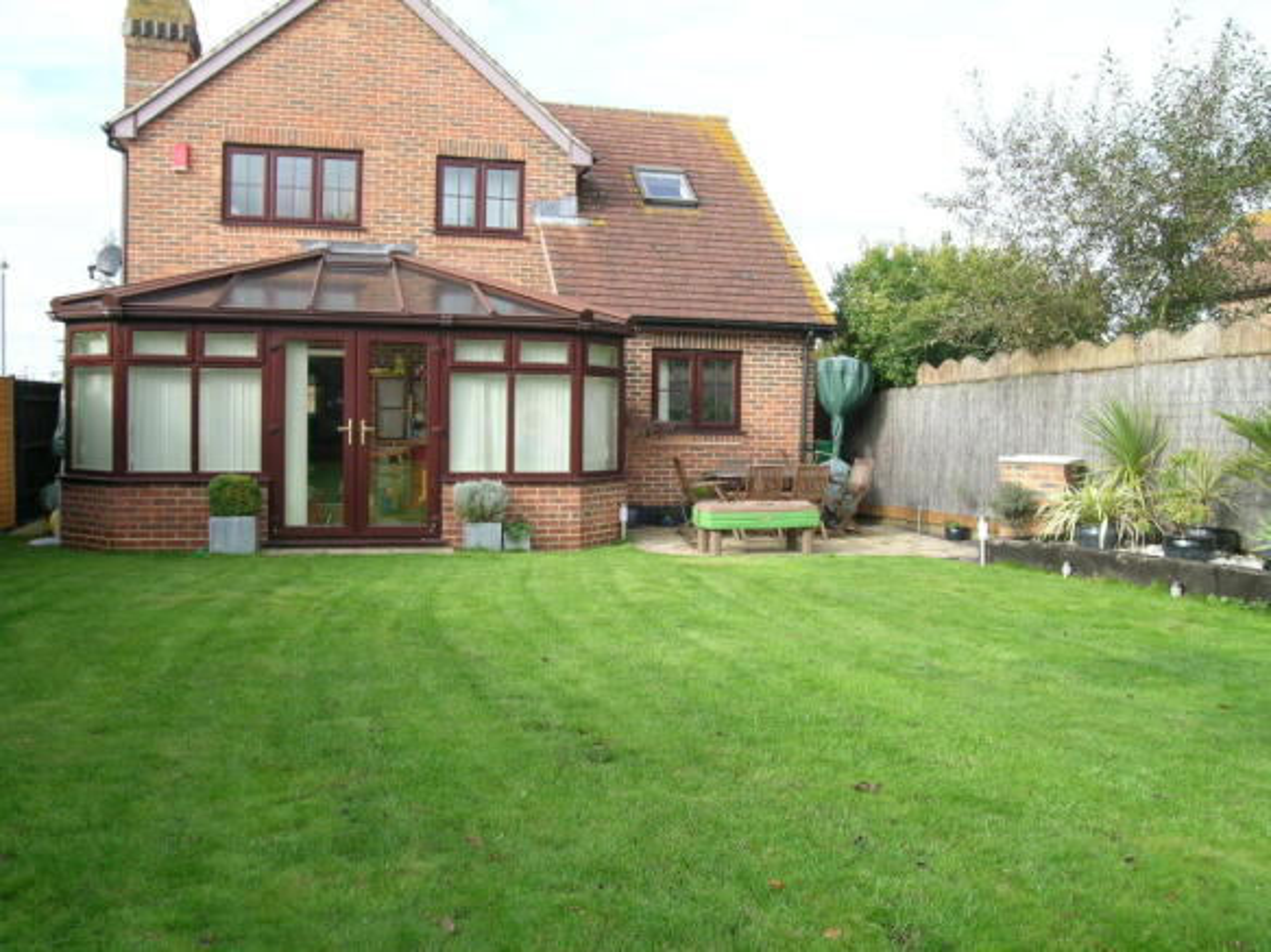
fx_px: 1028
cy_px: 476
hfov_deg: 63.5
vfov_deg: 49.7
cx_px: 636
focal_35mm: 28
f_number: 5
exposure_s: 1/170
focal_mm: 5.8
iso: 71
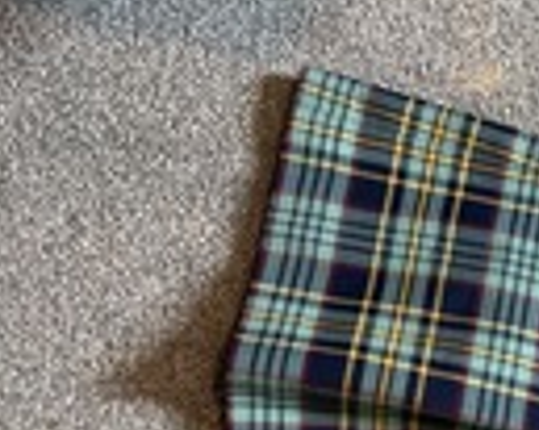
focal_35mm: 79
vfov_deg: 18.1
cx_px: 660
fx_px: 1259
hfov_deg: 22.2
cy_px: 559
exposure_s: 1/60
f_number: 1.8
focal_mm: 3
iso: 200
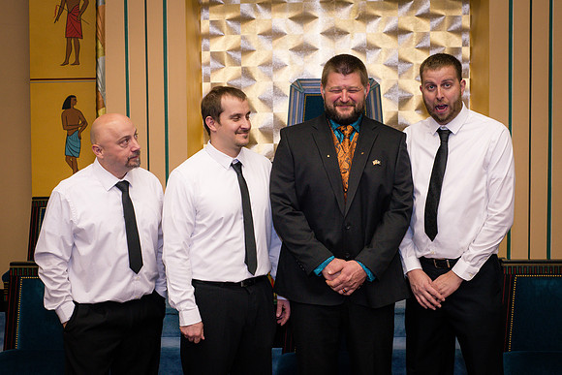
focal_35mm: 55
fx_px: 851
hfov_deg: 36.5
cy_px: 186
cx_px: 280
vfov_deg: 24.8
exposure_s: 1/125
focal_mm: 50
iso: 800
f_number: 5
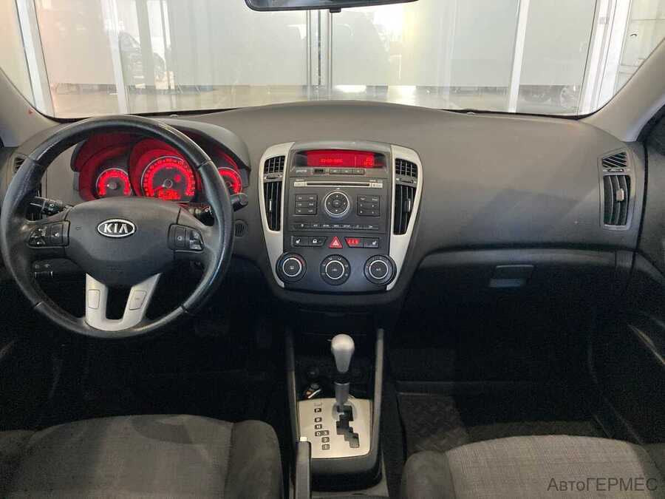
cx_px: 332
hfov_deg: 63.4
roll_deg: -0.9
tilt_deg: -21.0
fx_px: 538
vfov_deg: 49.7
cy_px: 250
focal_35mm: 28
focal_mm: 3.99
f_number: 1.8
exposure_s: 1/33
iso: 320
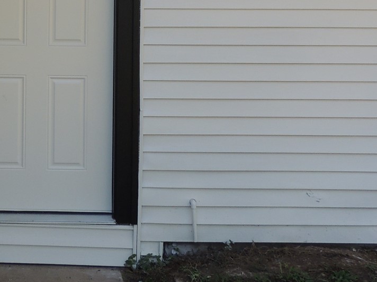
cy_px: -6
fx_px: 751
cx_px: 34
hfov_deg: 27.1
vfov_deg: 20.6
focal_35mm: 69
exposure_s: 1/250
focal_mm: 4.3
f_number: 3
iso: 100
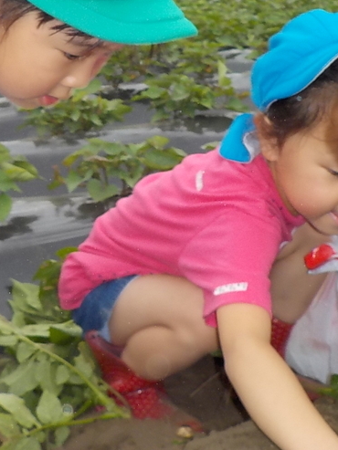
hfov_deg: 20.1
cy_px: 170
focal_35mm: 73
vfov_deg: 26.6
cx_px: 100
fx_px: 950
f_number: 3.3
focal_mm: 4.1
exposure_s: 1/125
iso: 125
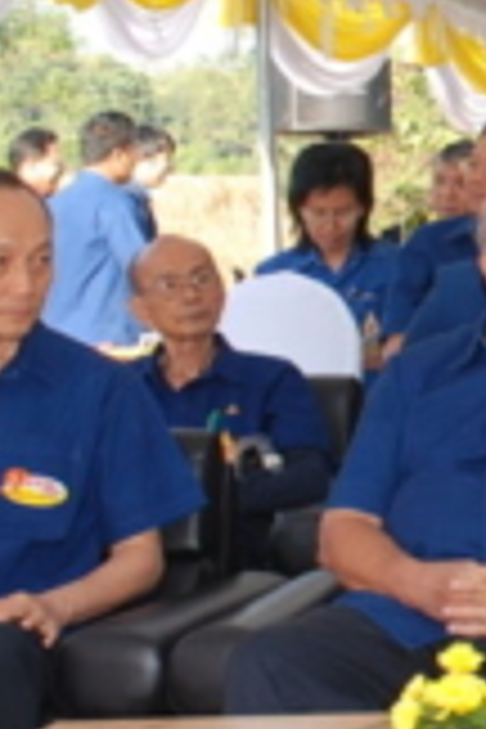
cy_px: 288
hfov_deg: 9.1
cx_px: 958
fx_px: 2875
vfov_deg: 14.4
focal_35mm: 142
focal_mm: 24
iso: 200
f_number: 5.6
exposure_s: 1/125
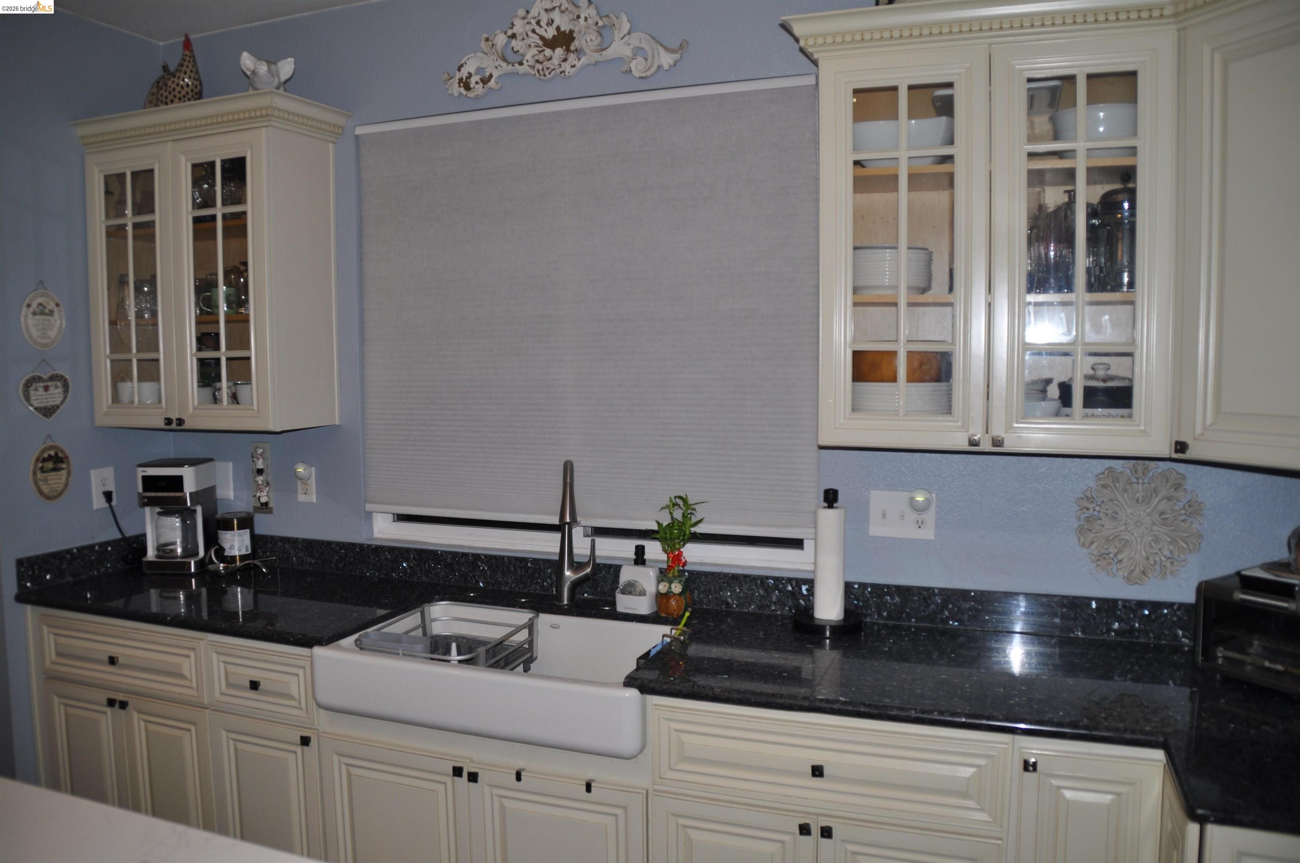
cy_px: 432
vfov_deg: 47.8
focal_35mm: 27
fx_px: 974
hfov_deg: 67.4
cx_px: 650
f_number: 3.5
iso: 200
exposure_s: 1/60
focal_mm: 18
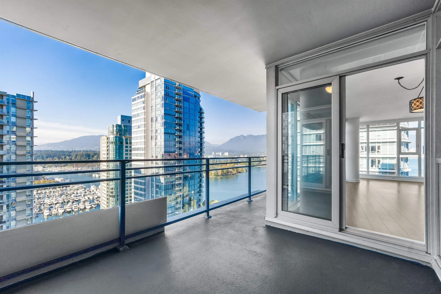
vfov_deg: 83.3
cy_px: 147
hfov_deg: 106.3
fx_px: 165
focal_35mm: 14
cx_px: 220
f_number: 9
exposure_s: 1/250
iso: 250
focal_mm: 9
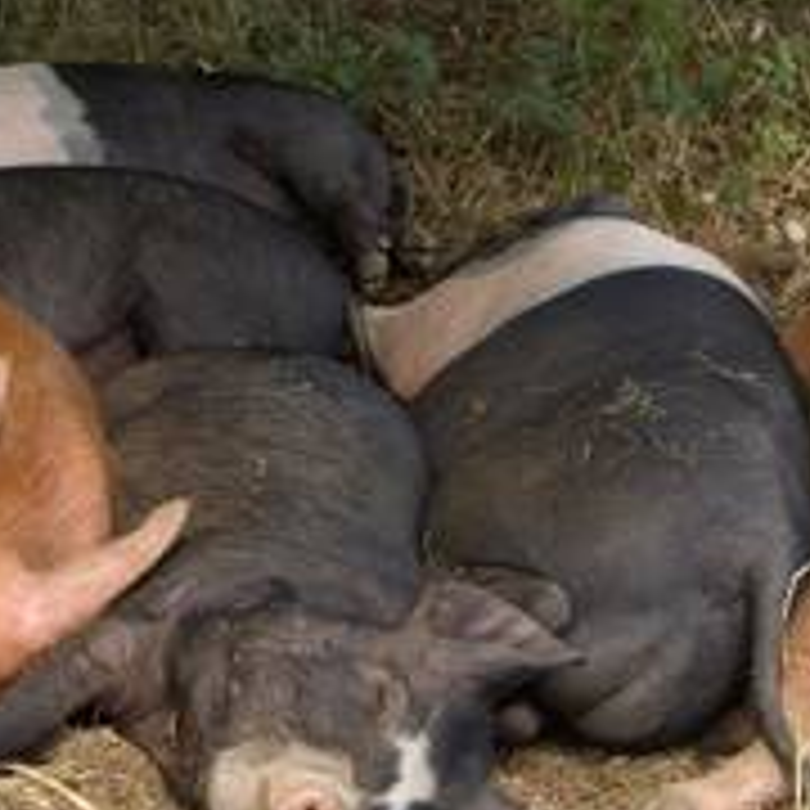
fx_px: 2674
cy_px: 484
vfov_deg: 17.2
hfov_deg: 17.2
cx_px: 279
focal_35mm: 101
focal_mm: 8.2
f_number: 3.1
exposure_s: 1/320
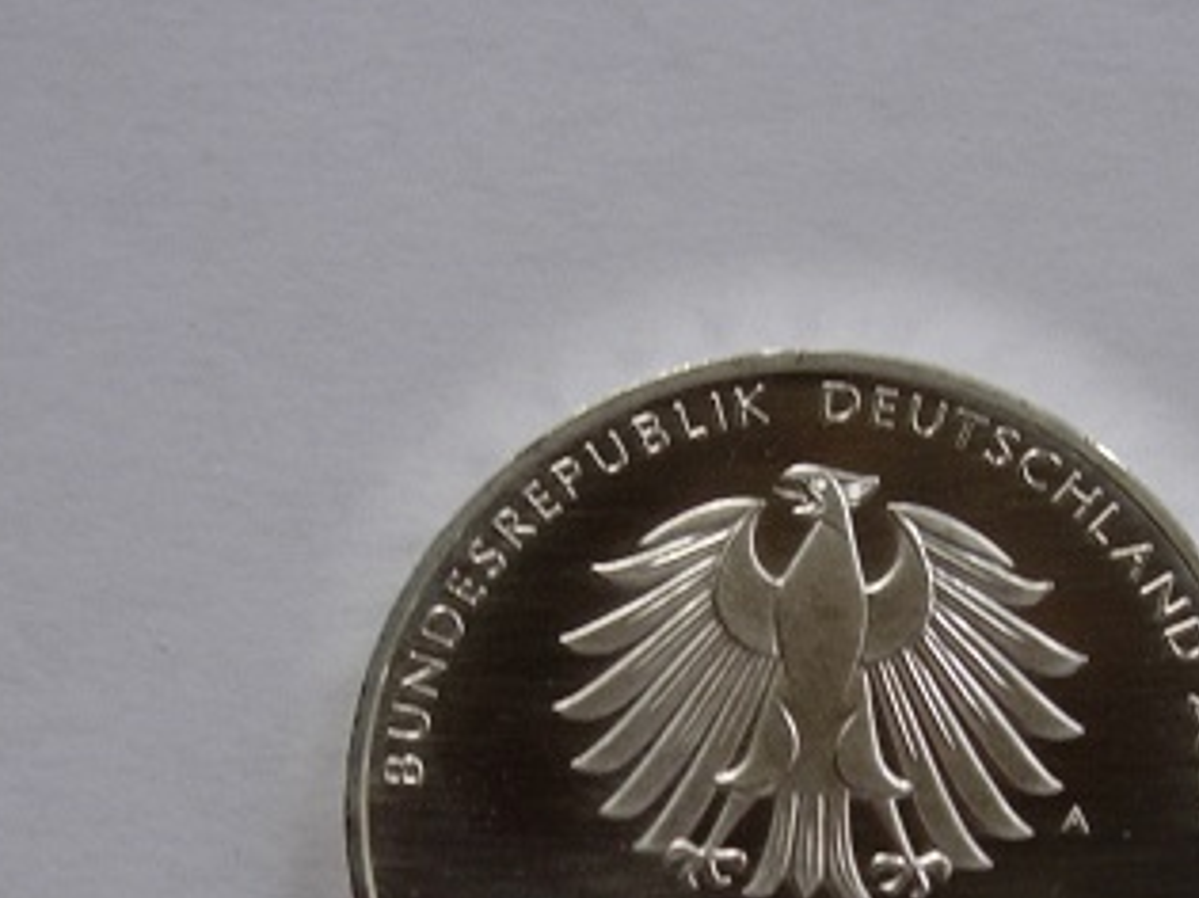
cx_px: 815
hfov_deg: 20.8
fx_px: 3255
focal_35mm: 94
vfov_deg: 15.4
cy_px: 947
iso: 64
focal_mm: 7.8
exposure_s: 1/38
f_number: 2.8
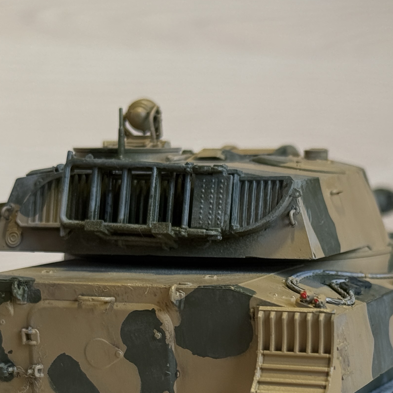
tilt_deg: -8.6
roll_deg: +0.6
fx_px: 1374
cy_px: 357
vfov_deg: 16.1
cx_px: 265
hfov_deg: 16.2
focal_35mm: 107
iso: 80
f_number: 1.78
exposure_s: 1/294
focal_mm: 6.76
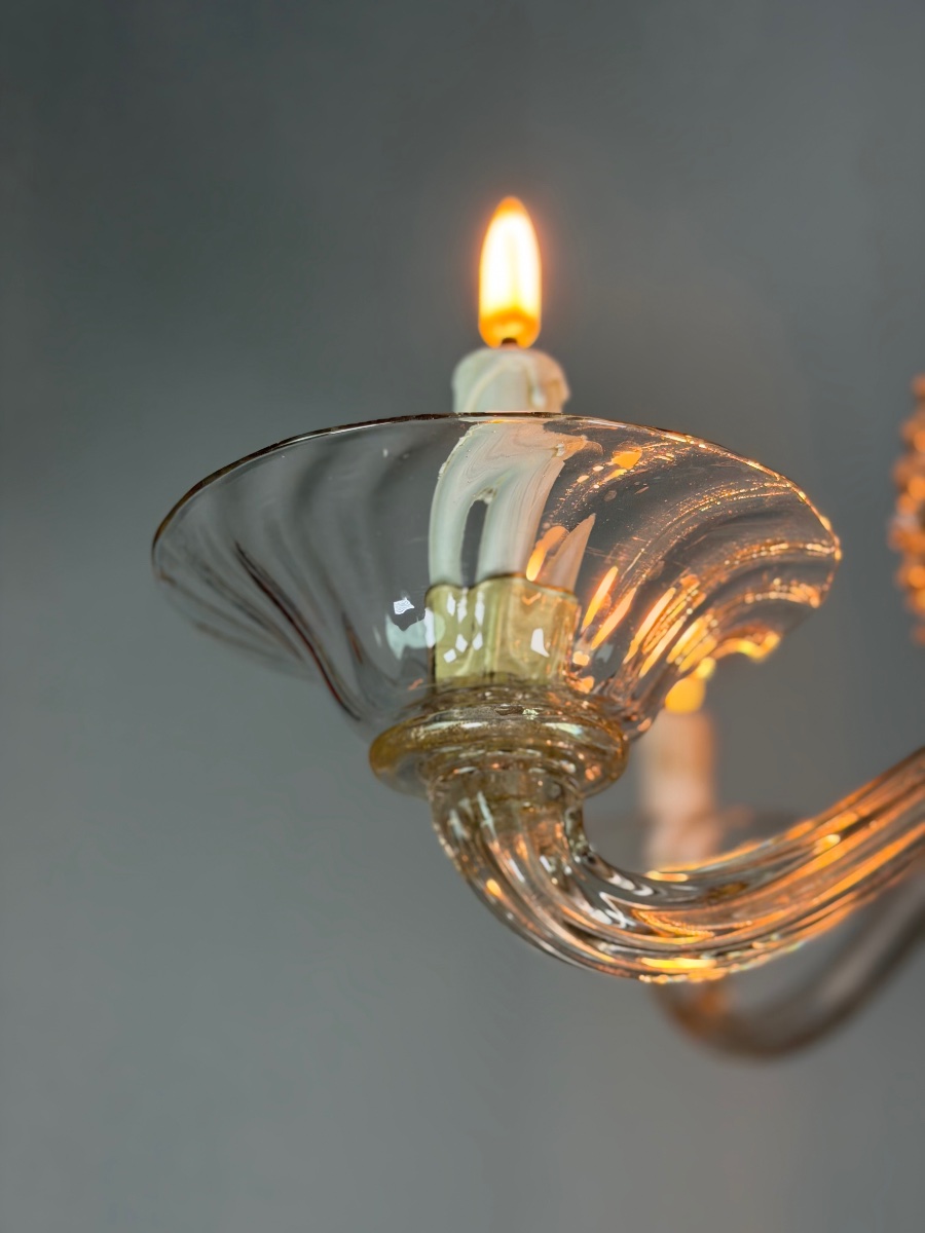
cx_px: 462
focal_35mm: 48
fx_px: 1710
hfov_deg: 30.3
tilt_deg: +21.4
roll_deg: +1.7
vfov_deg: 39.7
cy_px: 616
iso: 125
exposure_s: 1/100
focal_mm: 6.76
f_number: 1.78
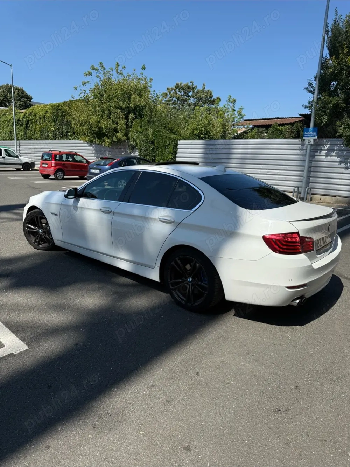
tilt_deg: -10.7
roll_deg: -2.9
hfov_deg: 56.8
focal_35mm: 24
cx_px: 175
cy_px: 234
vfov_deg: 71.6
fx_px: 324
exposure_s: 1/4975
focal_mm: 6.76
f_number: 1.78
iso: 100
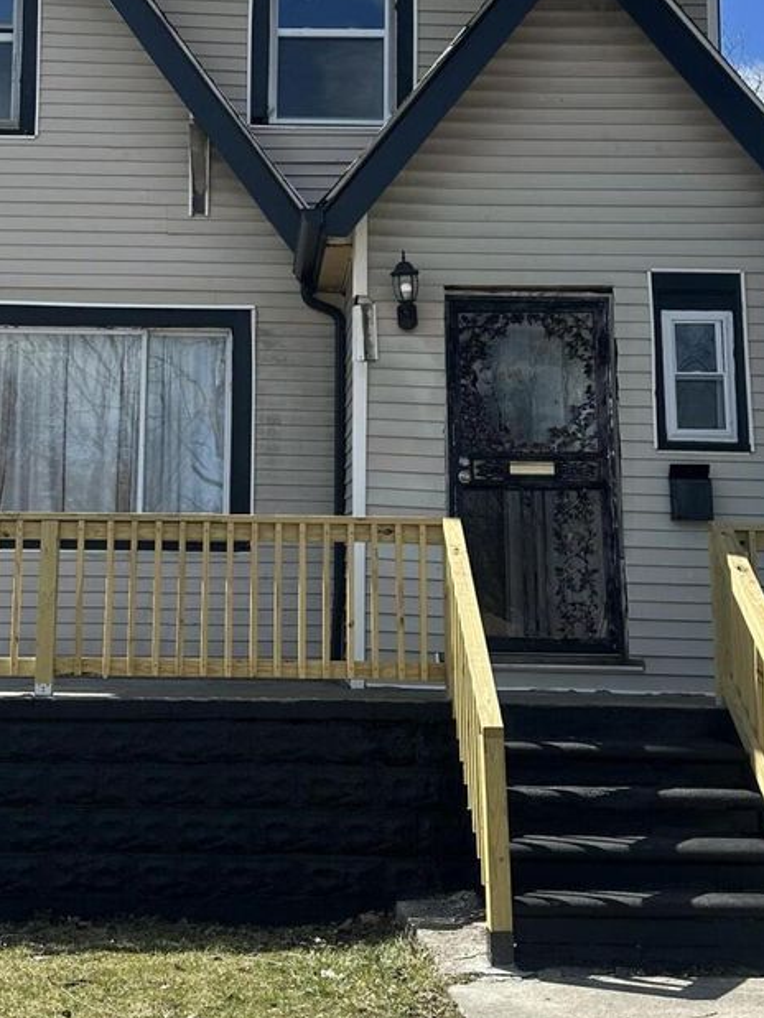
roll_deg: -1.1
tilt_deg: +10.9
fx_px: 1559
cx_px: 234
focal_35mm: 53
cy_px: 319
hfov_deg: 27.3
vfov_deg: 35.7
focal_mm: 6.86
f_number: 1.78
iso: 80
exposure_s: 1/4762
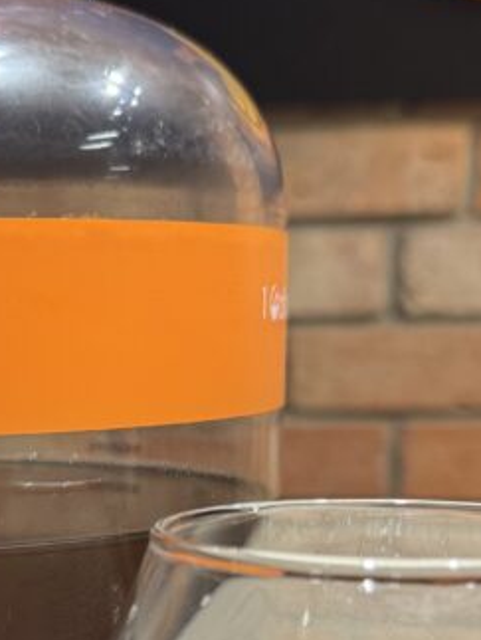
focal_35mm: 76
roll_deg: +0.9
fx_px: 1405
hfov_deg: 19.0
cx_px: 38
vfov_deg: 24.6
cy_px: 620
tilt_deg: -11.2
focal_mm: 6.76
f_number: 1.78
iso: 200
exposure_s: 1/50
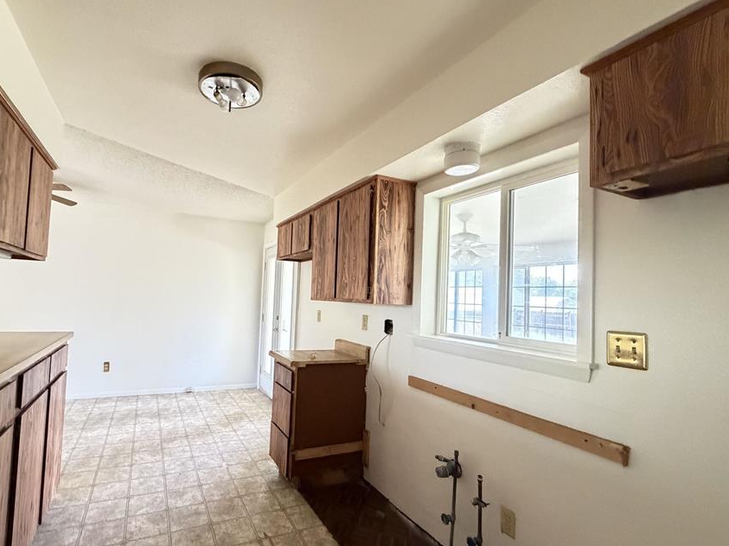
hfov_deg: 90.2
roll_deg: -2.3
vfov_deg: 74.7
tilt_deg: +2.0
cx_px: 302
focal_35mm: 17
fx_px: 358
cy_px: 283
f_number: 2.2
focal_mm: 2.22
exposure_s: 1/60
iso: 1000
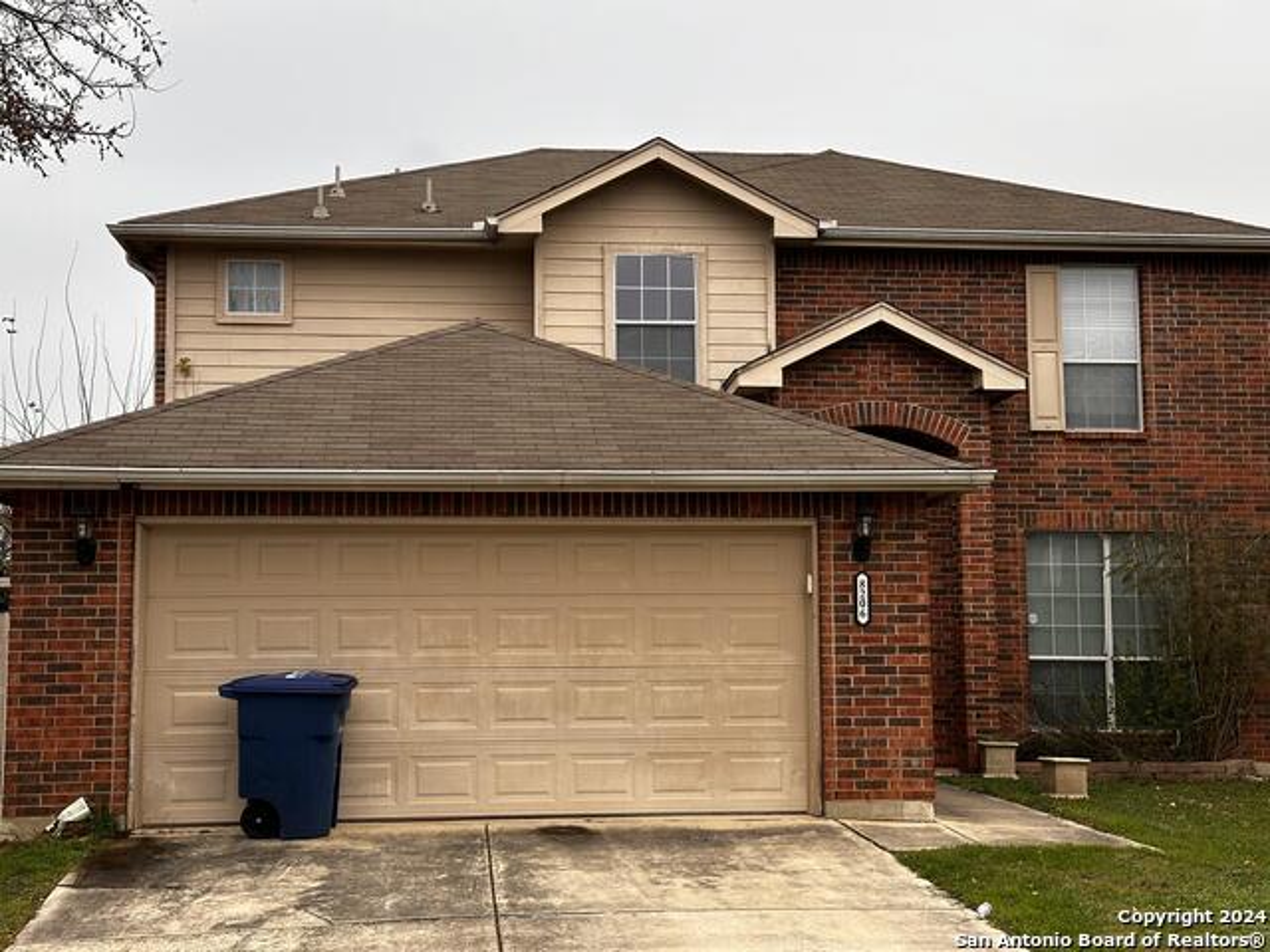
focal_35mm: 48
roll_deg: +0.9
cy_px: 476
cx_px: 635
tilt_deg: +5.6
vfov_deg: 30.3
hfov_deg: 39.7
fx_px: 1761
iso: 50
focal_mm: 6.86
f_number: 1.78
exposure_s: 1/198
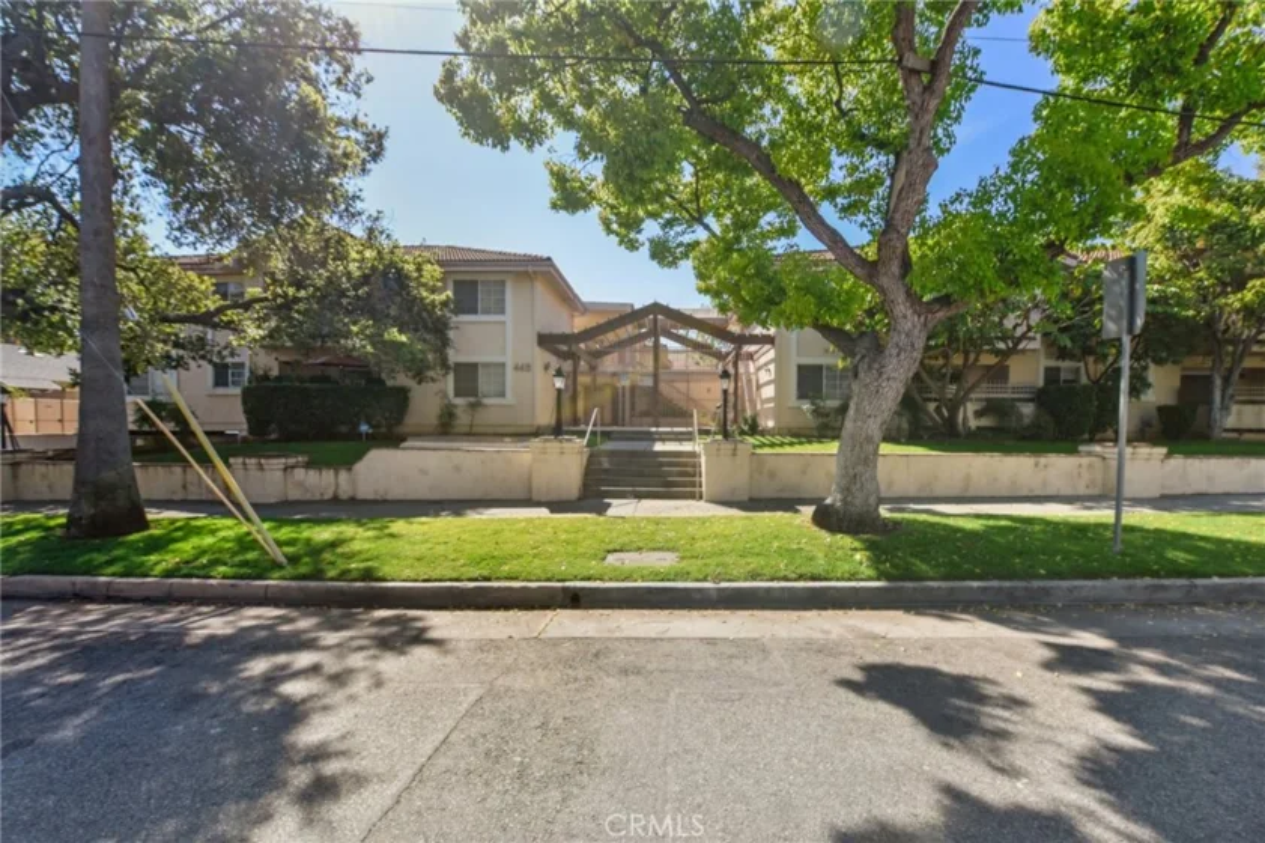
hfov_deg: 104.3
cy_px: 422
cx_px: 632
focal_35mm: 14
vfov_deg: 81.2
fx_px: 492
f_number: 8
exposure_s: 1/200
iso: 400
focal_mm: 14
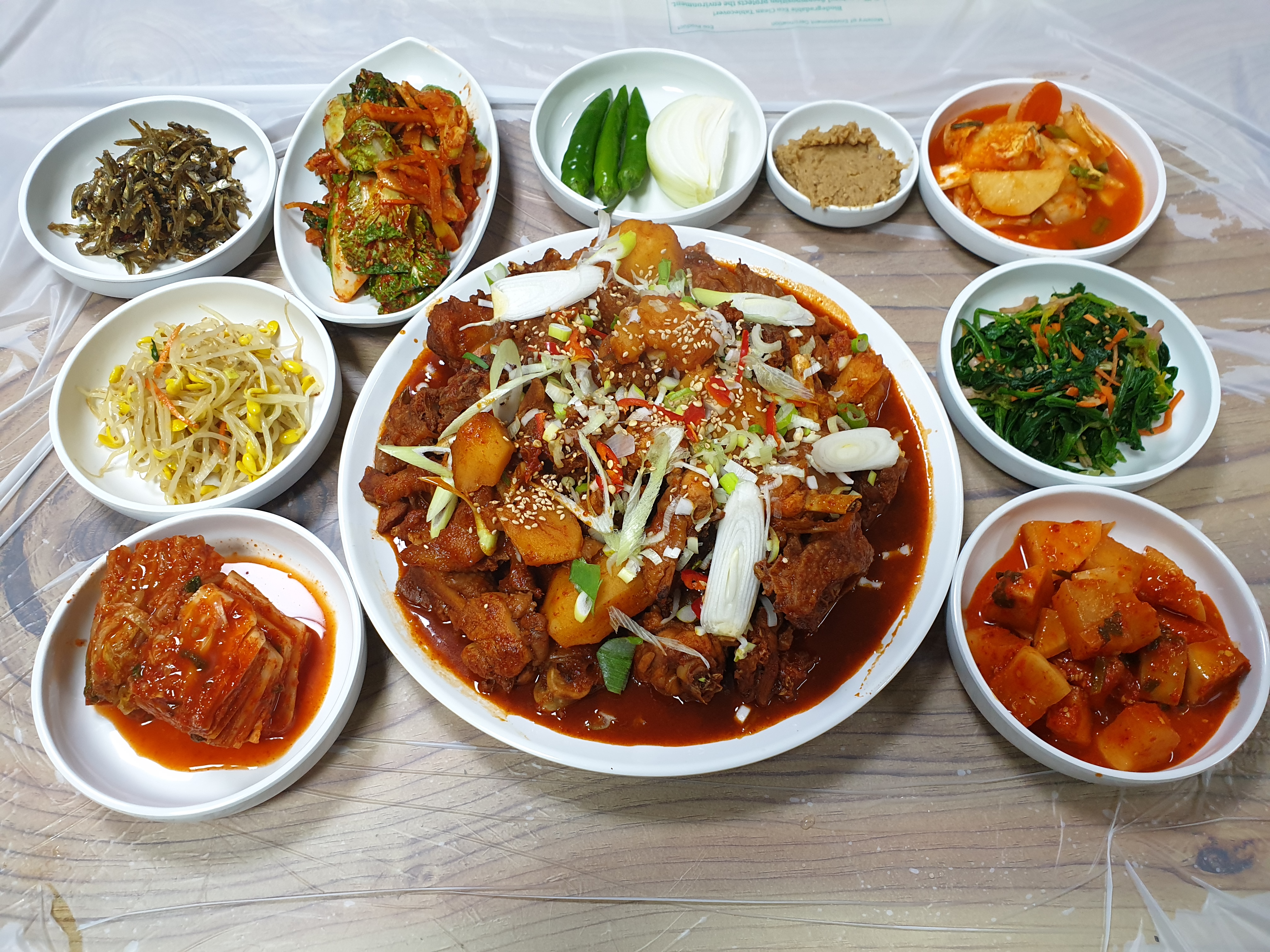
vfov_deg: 53.1
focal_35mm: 26
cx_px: 635
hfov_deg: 67.3
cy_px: 476
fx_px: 954
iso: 160
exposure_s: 1/60
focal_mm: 4.3
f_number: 2.4
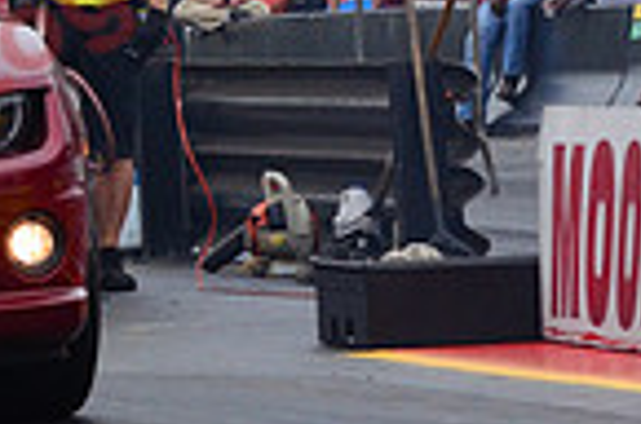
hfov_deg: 4.0
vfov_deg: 2.7
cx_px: -155
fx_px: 9150
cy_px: 186
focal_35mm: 515
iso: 1000
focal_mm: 86
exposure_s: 1/1250
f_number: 9
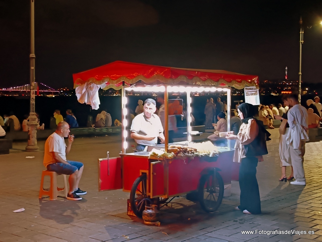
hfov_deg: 39.6
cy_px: 121
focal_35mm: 48
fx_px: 447
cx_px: 161
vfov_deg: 30.3
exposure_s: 1/25
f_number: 1.75
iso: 3004
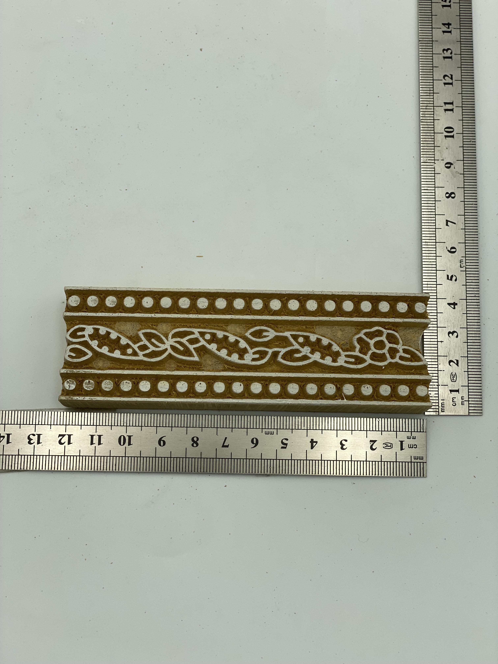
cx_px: 249
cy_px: 332
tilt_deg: -78.2
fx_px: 997
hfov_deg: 28.0
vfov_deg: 36.8
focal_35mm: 52
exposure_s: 1/813
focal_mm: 6
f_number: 2
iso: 20
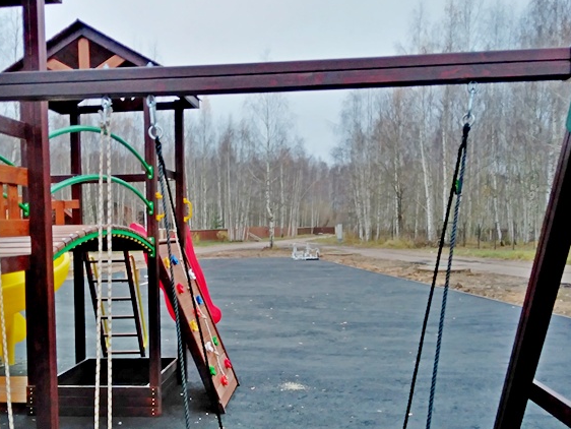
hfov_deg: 50.0
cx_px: 247
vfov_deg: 38.4
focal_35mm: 37
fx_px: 611
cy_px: 277
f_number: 1.8
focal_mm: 3.63
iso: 131
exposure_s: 1/40
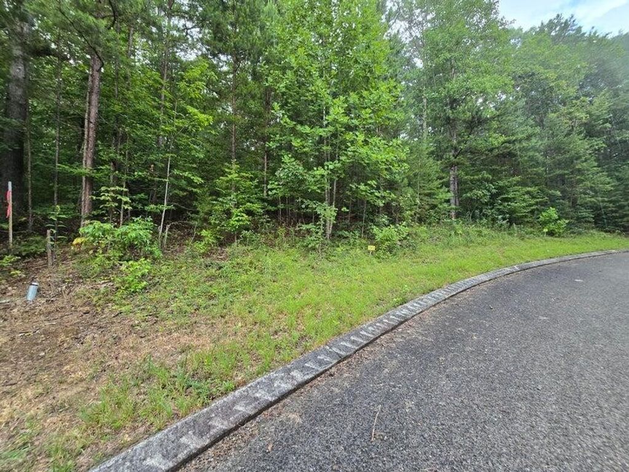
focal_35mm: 13
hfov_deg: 106.2
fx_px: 236
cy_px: 236
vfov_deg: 89.9
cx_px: 314
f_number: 2.2
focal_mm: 2.2
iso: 64
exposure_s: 1/60
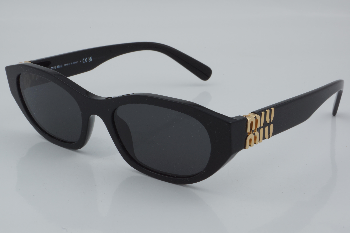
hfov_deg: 27.0
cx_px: 175
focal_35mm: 75
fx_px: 729
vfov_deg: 18.2
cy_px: 116
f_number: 32
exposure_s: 1/4
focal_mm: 50
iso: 100
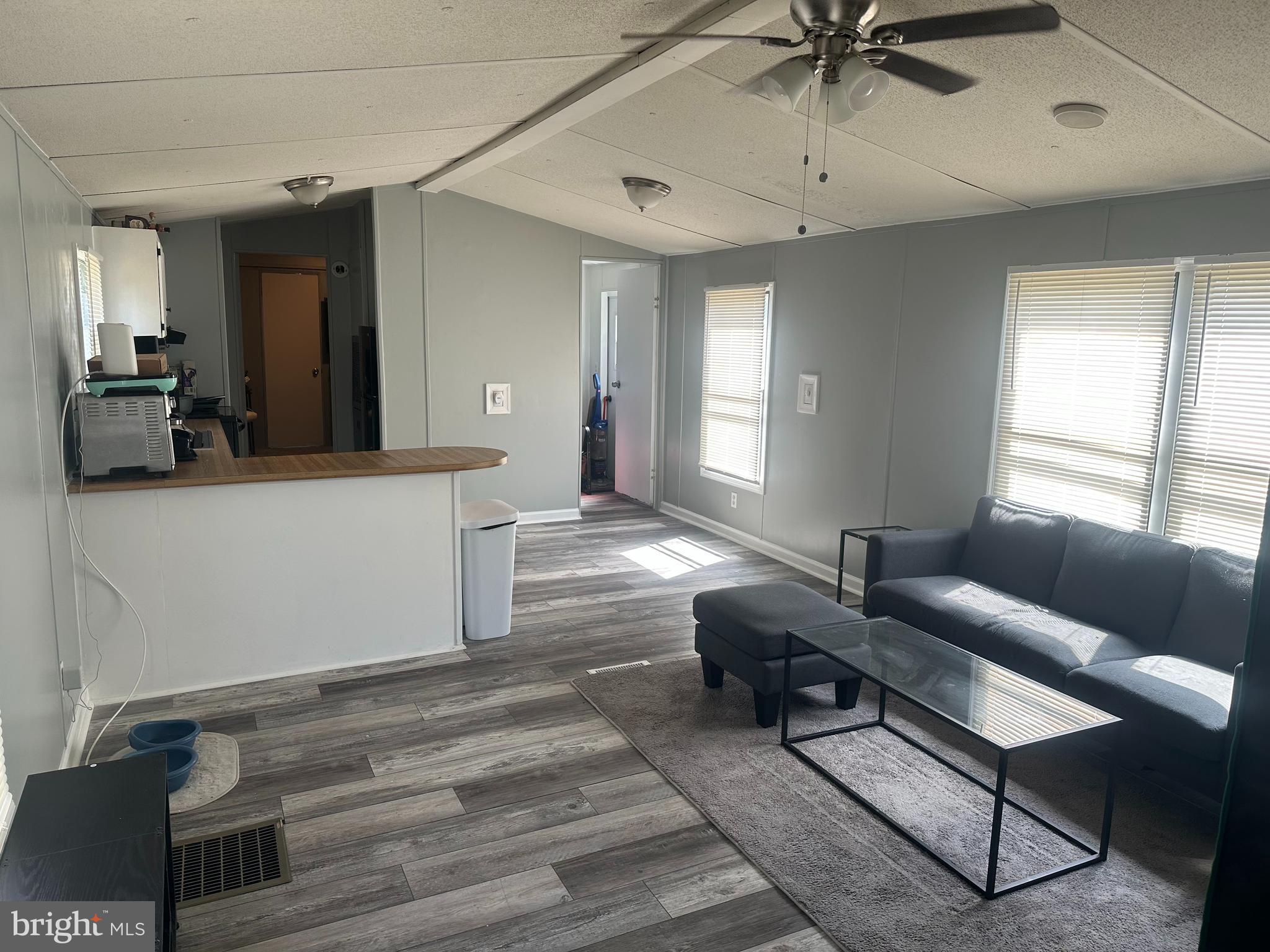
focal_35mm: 24
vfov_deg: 56.8
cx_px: 635
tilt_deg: -9.0
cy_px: 476
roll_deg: -1.5
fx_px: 881
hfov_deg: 71.6
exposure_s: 1/121
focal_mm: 6.86
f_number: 1.78
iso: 100
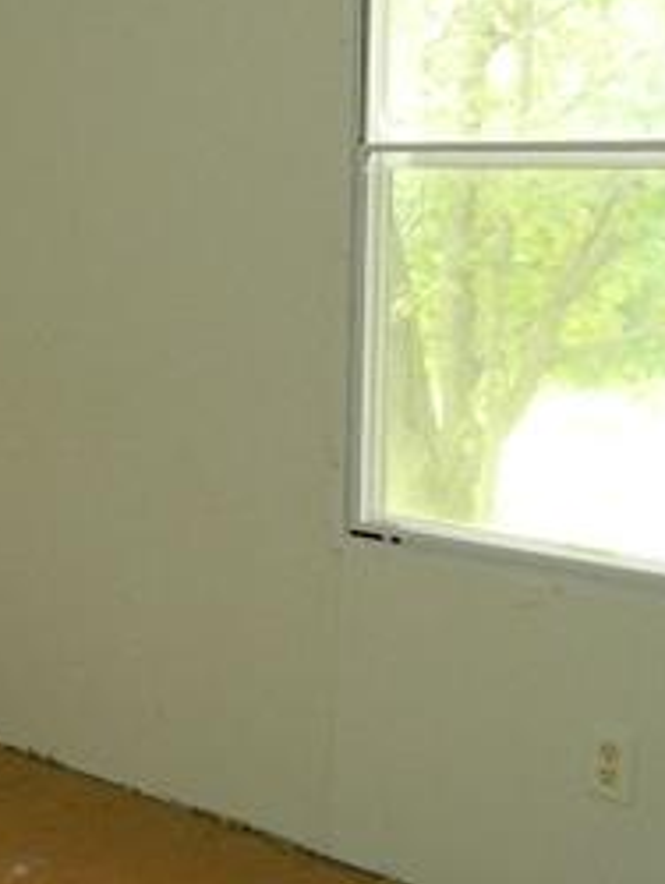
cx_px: -170
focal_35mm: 64
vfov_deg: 30.1
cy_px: 322
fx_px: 1637
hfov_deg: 21.1
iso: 200
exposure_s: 1/30
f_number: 3.1
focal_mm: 4.5
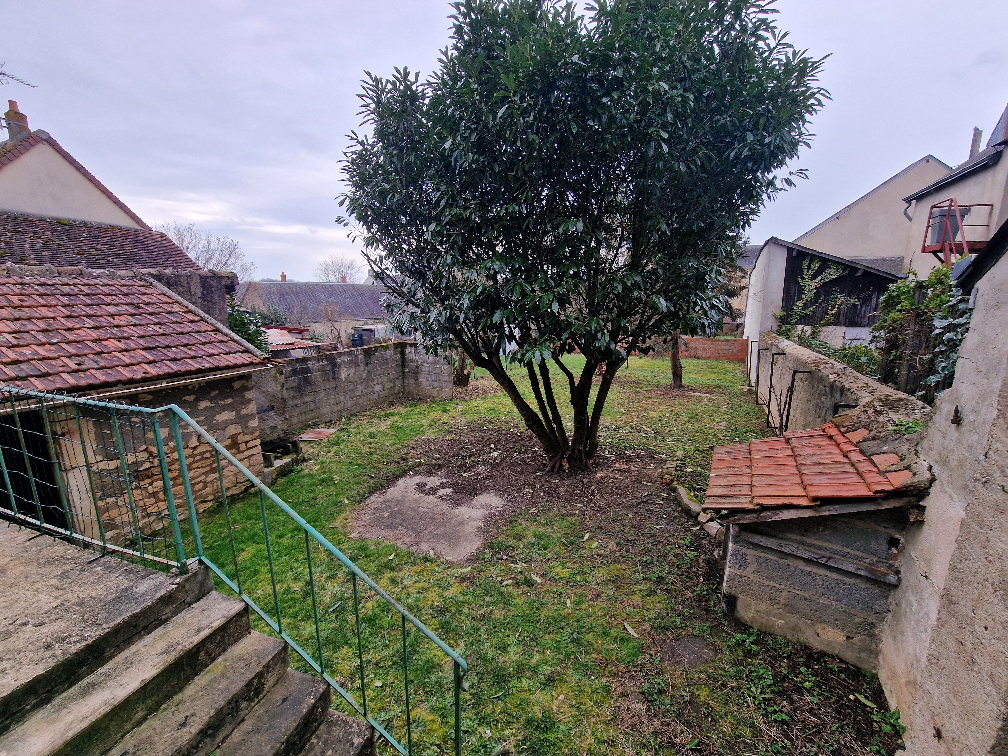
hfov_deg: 106.2
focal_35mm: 13
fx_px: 379
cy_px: 378
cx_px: 504
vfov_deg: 89.9
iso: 50
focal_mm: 2.2
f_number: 2.2
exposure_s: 1/485
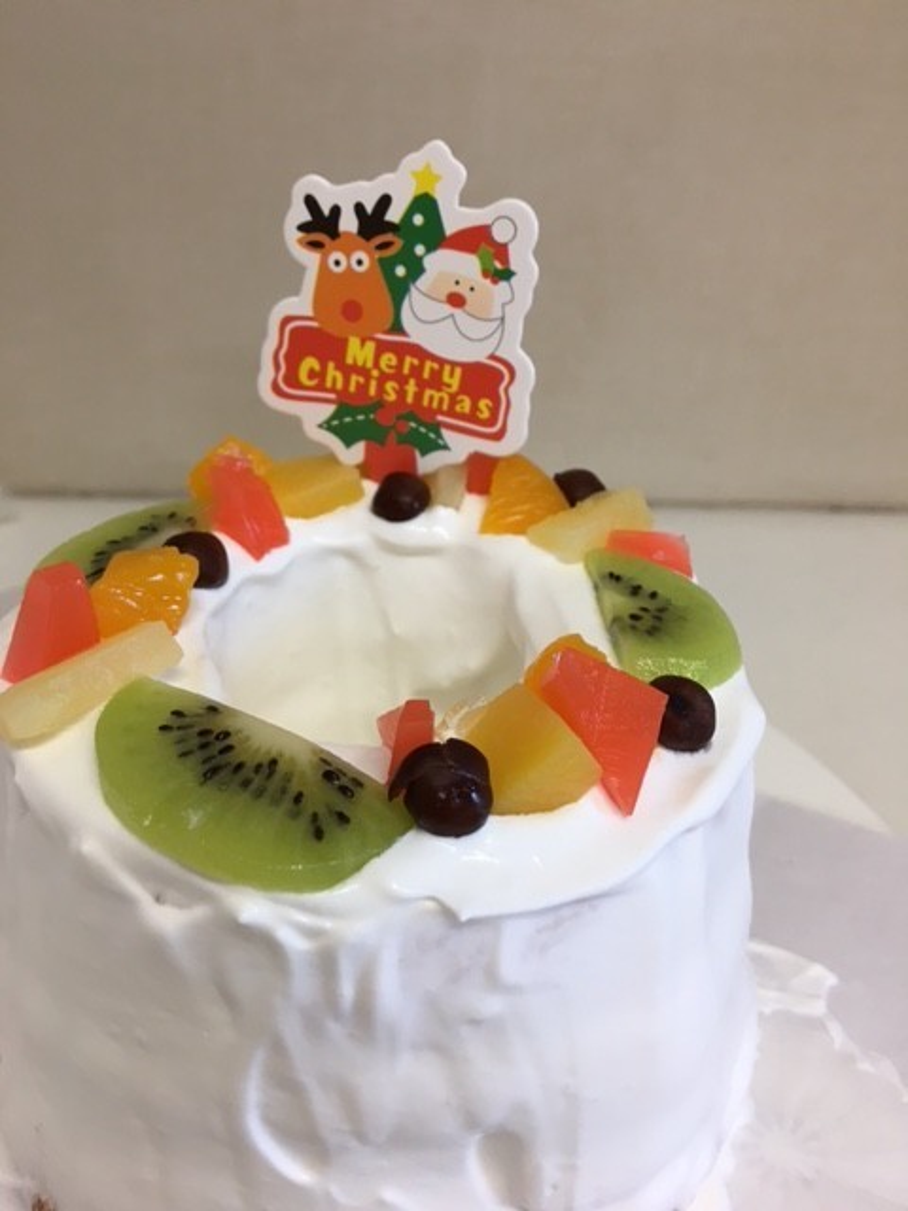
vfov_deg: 61.7
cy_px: 606
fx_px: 1014
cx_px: 454
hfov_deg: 48.2
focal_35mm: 29
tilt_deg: -30.2
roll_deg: -2.0
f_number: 2.2
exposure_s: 1/30
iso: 50
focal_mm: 4.15
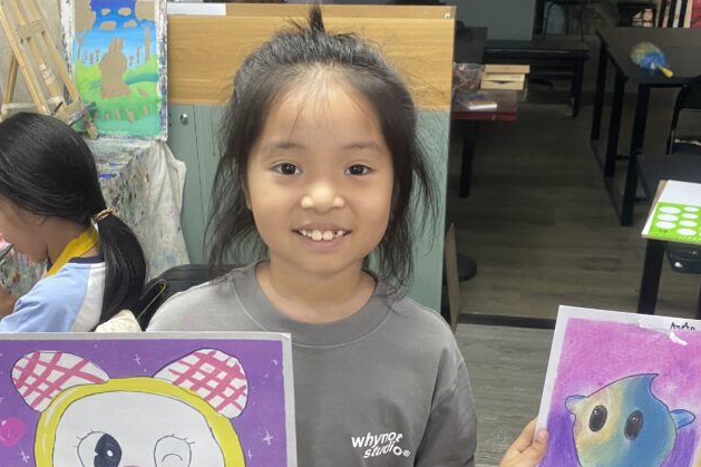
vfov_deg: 30.9
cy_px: 322
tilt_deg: -26.4
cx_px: 373
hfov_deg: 45.4
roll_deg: +0.2
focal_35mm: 43
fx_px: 837
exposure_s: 1/72
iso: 125
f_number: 1.8
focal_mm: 4.25
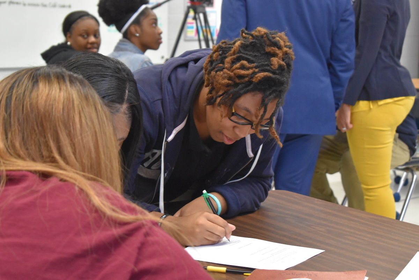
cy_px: 140
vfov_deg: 16.6
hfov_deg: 24.6
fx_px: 960
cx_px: 210
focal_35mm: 82
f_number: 5.6
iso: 3200
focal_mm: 55
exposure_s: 1/80
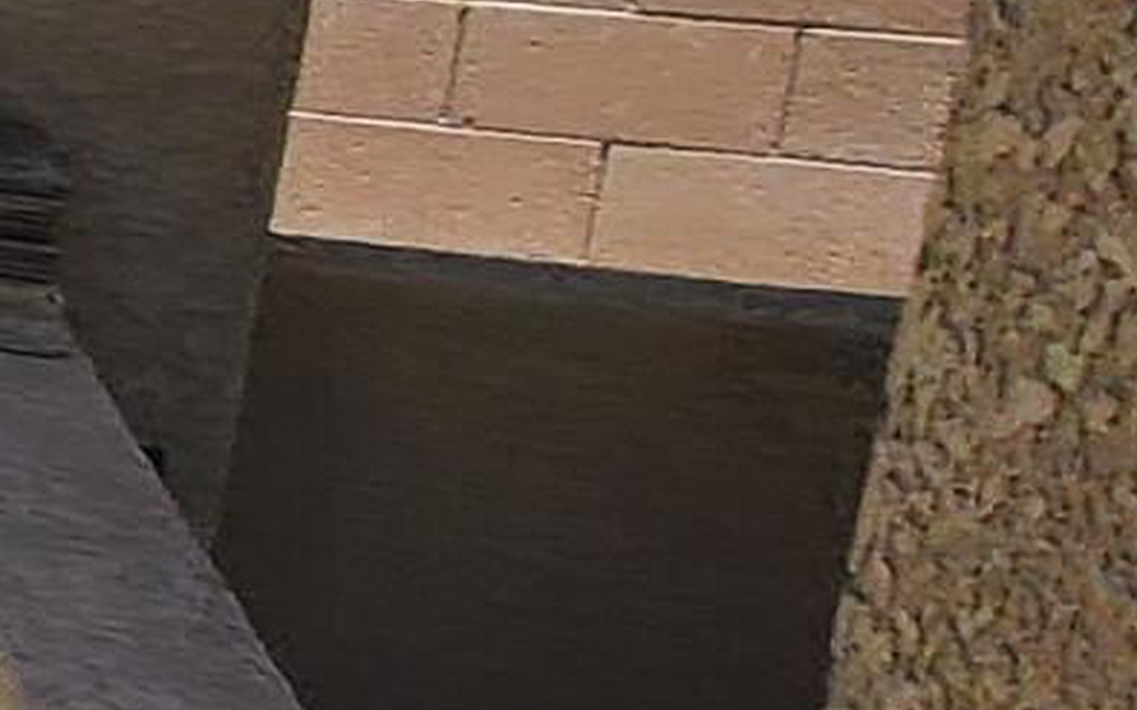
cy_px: 20
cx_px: -2505
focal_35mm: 105
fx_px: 3253
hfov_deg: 10.6
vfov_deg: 12.3
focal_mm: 2.2
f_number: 2.2
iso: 64
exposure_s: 1/1395
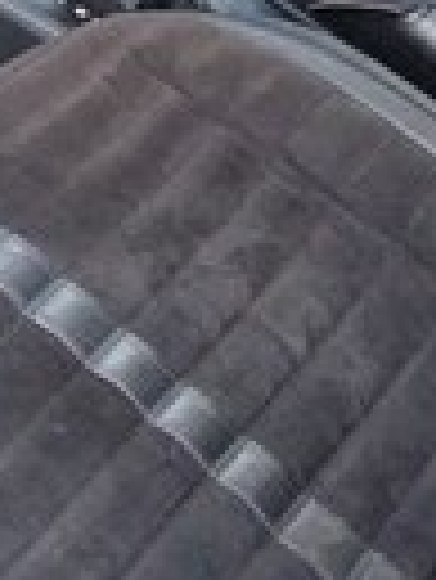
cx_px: 22
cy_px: -243
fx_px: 1677
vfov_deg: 17.9
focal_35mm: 100
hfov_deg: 14.6
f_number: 2.2
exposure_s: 1/20
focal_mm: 3.81
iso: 1600
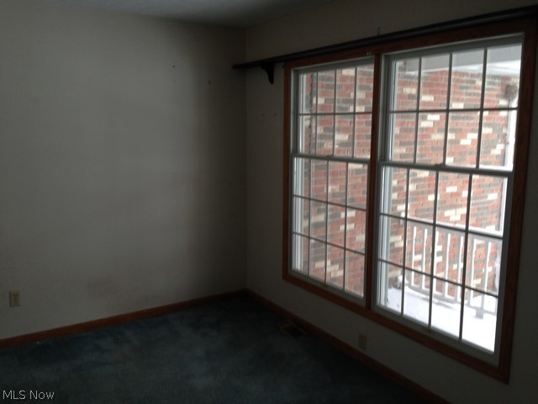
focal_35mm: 33
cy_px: 202
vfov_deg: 42.9
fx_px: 513
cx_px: 269
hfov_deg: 55.4
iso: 50
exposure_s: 1/20
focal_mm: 4.12
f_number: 2.4
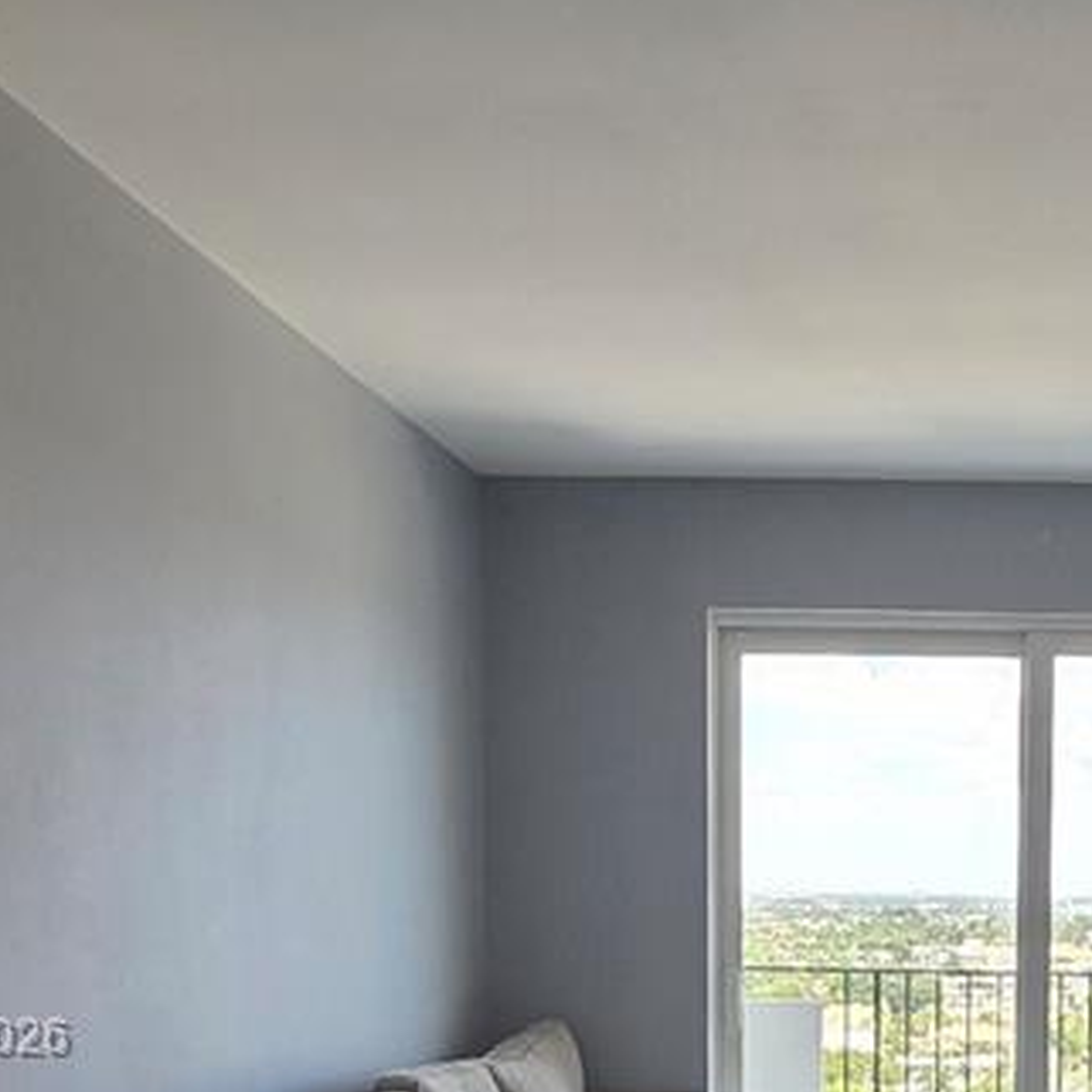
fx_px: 1535
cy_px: 1041
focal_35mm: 43
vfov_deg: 36.1
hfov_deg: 36.8
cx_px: 970
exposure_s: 1/120
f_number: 2.2
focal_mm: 2.2
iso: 80
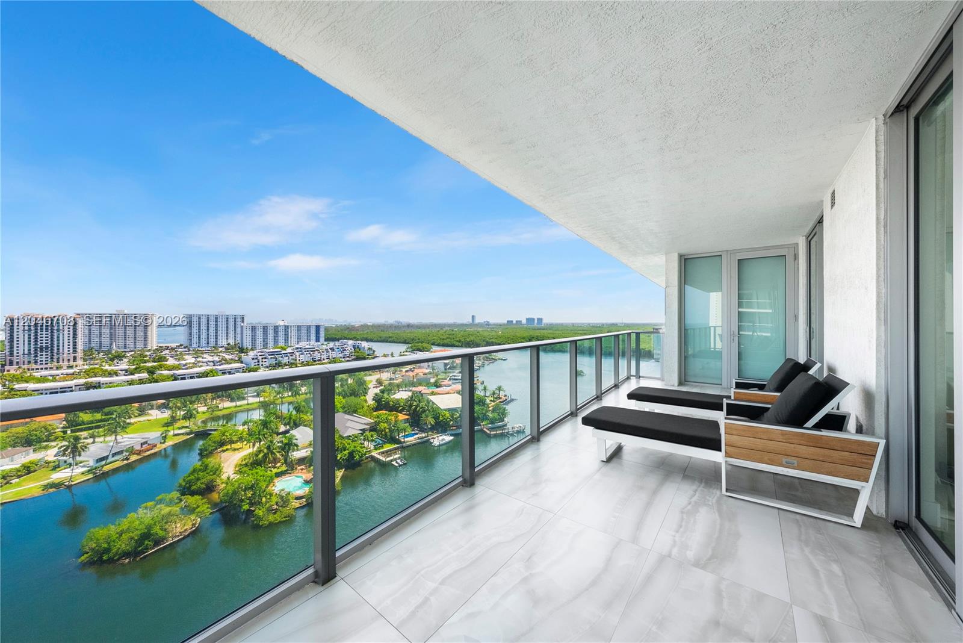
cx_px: 482
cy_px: 322
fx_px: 348
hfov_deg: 108.3
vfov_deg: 85.5
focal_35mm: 13
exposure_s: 1/2000
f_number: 8
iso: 640
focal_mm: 13
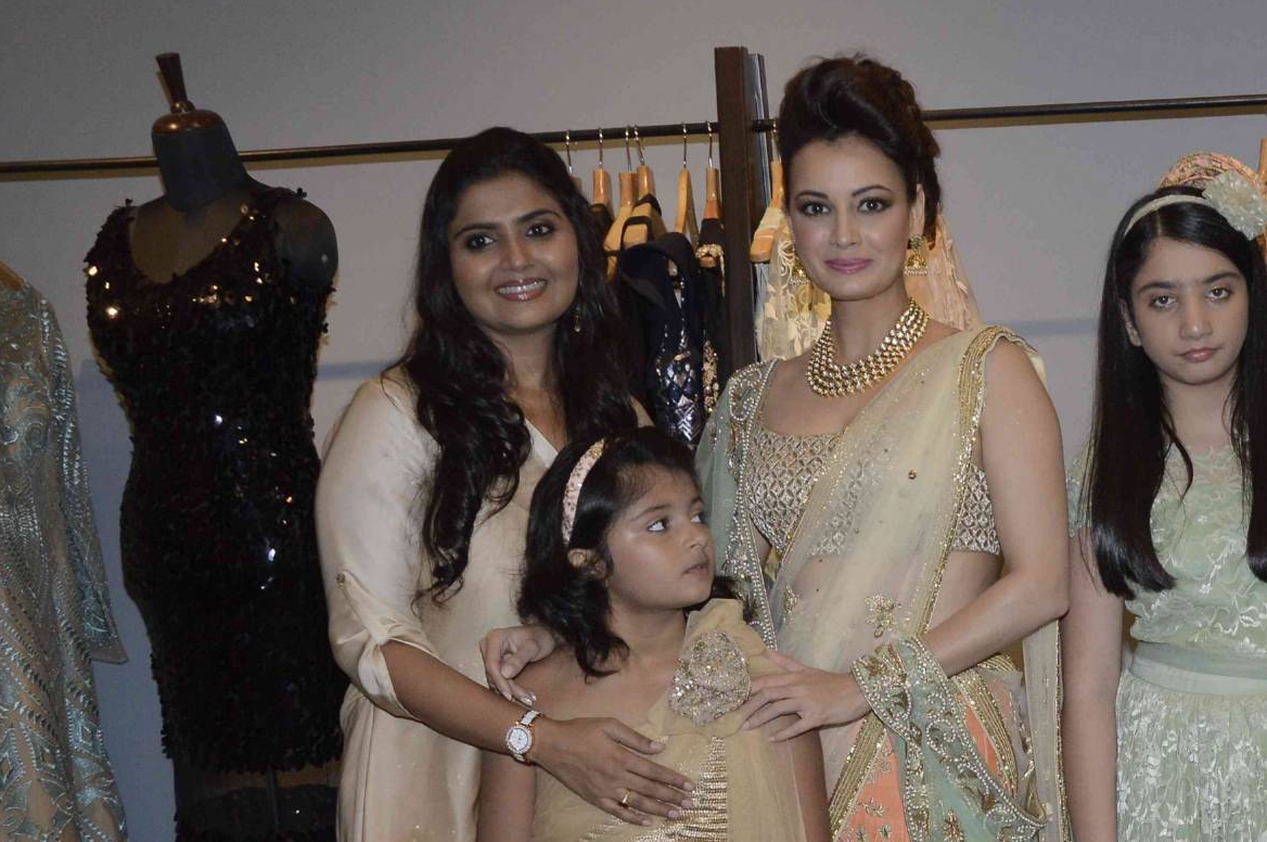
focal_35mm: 68
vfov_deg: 19.6
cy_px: 771
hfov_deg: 28.5
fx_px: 2391
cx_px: 1146
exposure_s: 1/160
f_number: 5.6
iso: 800
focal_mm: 22
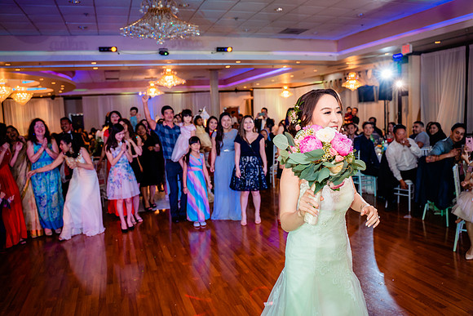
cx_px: 236
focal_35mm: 28
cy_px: 158
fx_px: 368
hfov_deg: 65.5
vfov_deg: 46.4
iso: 1000
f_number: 3.5
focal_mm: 28
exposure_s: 1/160
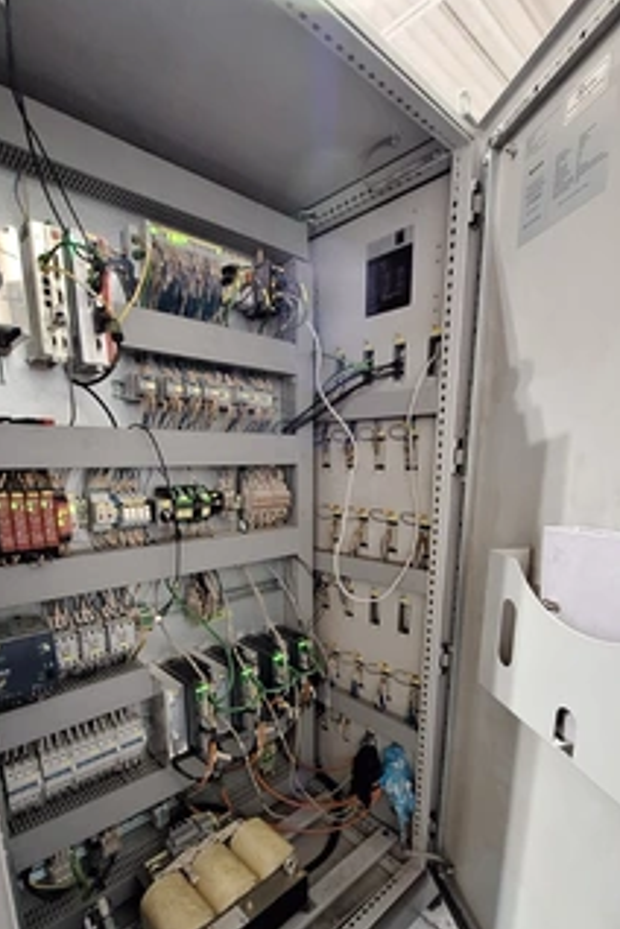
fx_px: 439
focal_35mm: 17
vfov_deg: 91.8
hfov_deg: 70.4
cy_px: 567
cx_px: 304
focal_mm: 1.74
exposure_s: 1/24
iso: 400
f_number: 2.2
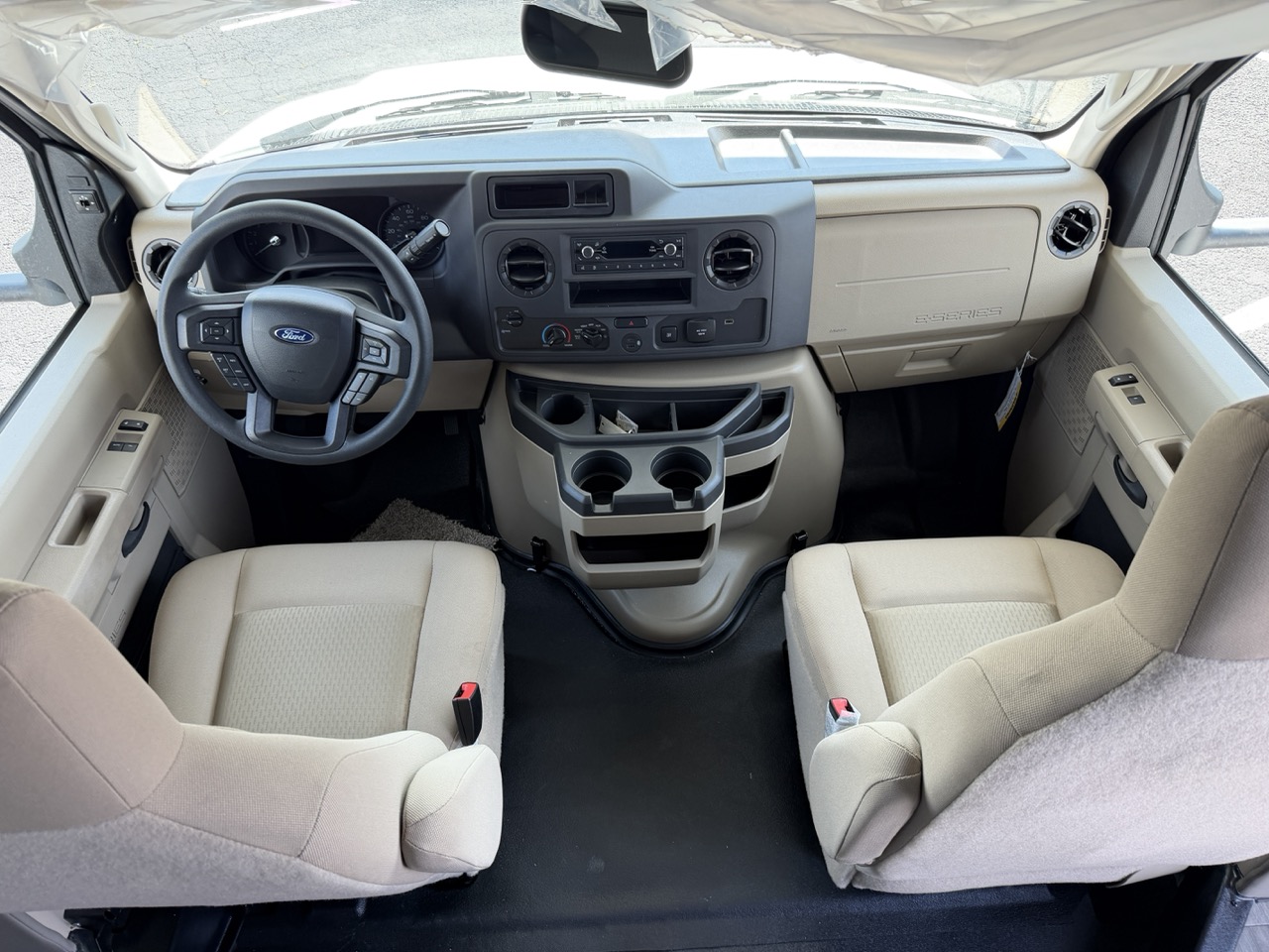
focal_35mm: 24
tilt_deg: -45.6
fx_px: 880
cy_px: 476
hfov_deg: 71.6
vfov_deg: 56.8
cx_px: 634
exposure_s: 1/121
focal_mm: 6.76
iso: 100
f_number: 1.78
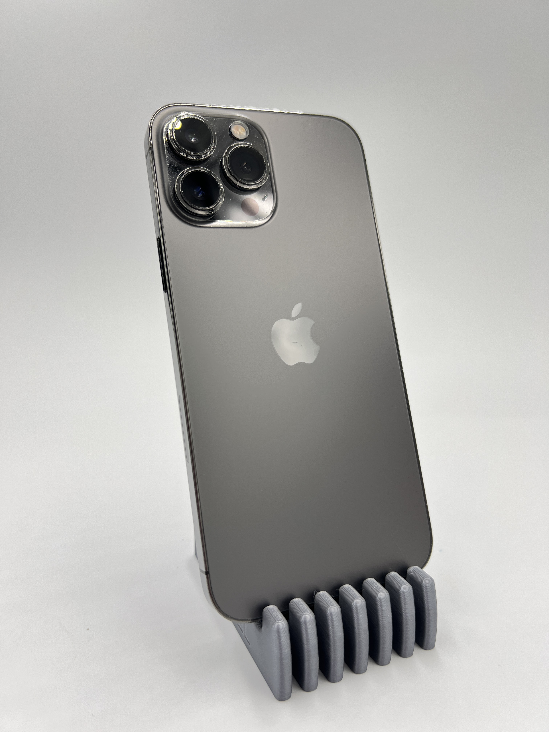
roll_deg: -0.5
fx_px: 550
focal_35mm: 26
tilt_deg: -13.6
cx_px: 274
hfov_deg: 53.1
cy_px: 366
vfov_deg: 67.3
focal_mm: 5.7
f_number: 1.5
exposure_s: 1/533
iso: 50
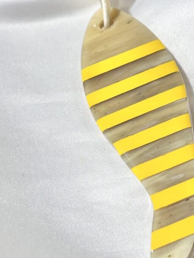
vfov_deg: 22.2
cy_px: 109
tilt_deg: -47.7
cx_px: 150
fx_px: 657
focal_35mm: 88
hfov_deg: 16.7
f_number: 1.6
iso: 32
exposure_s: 1/319
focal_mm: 5.96
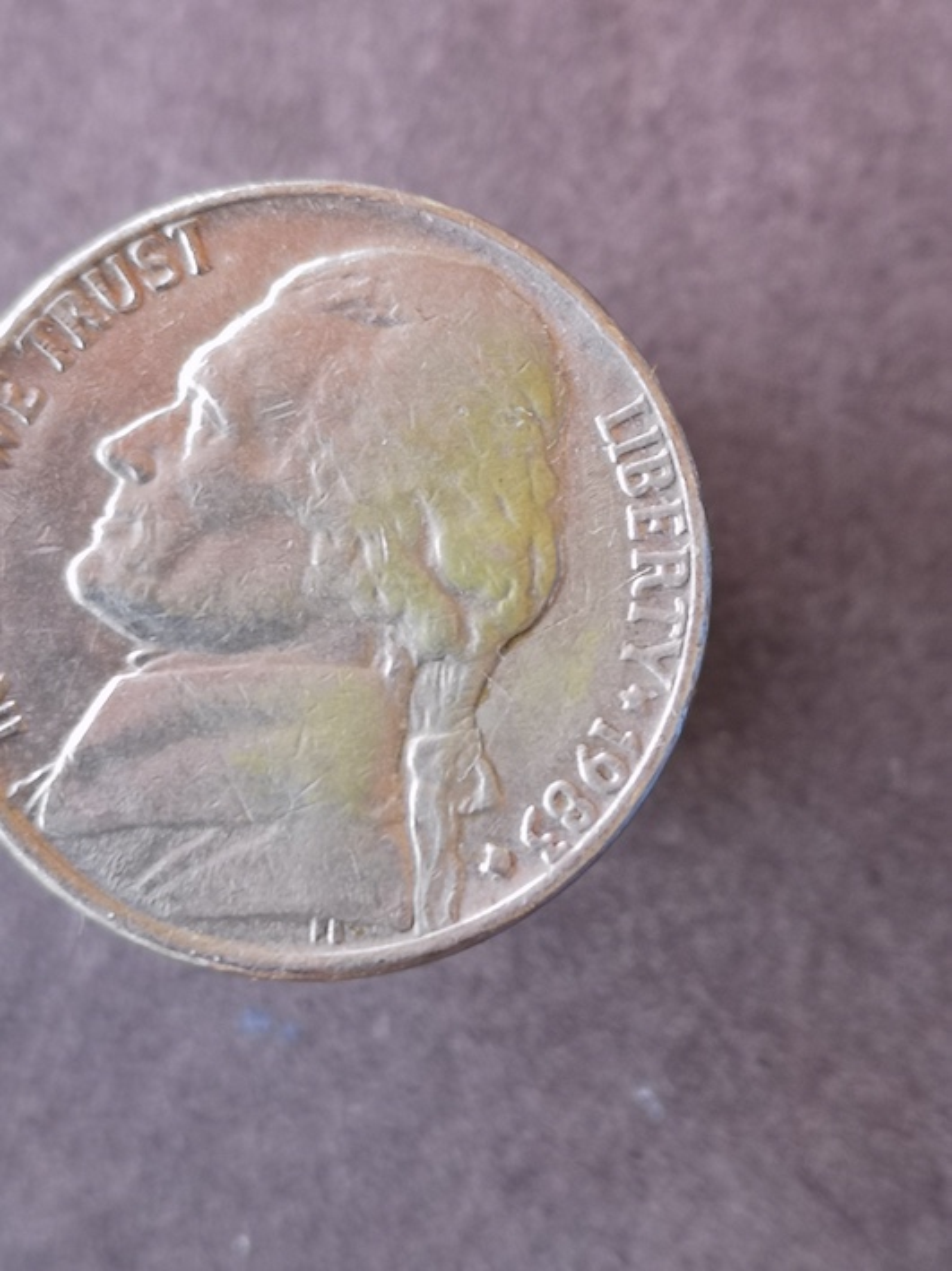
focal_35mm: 81
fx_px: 2973
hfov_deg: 18.2
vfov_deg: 24.1
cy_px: 636
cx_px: 476
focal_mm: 5.58
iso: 50
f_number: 1.8
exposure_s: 1/50
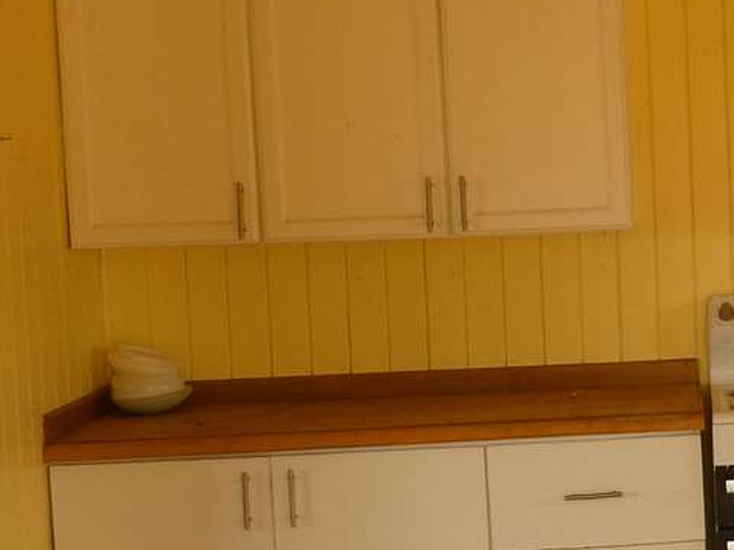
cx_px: 935
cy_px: 280
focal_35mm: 97
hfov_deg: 18.9
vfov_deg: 15.2
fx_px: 2056
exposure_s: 1/60
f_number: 3.3
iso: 100
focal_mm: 4.3
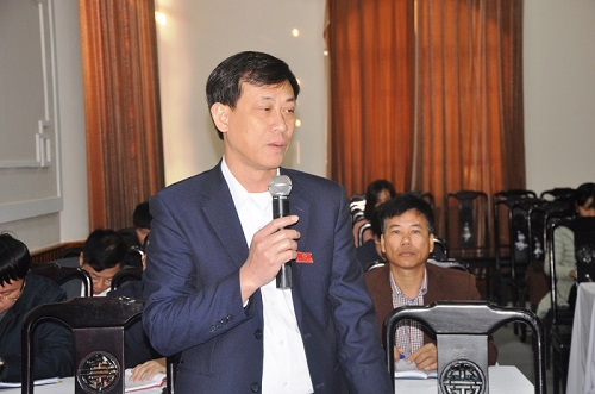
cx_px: 298
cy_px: 197
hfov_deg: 27.0
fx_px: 1237
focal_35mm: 75
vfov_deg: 18.1
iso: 720
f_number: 5
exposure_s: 1/60
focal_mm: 50
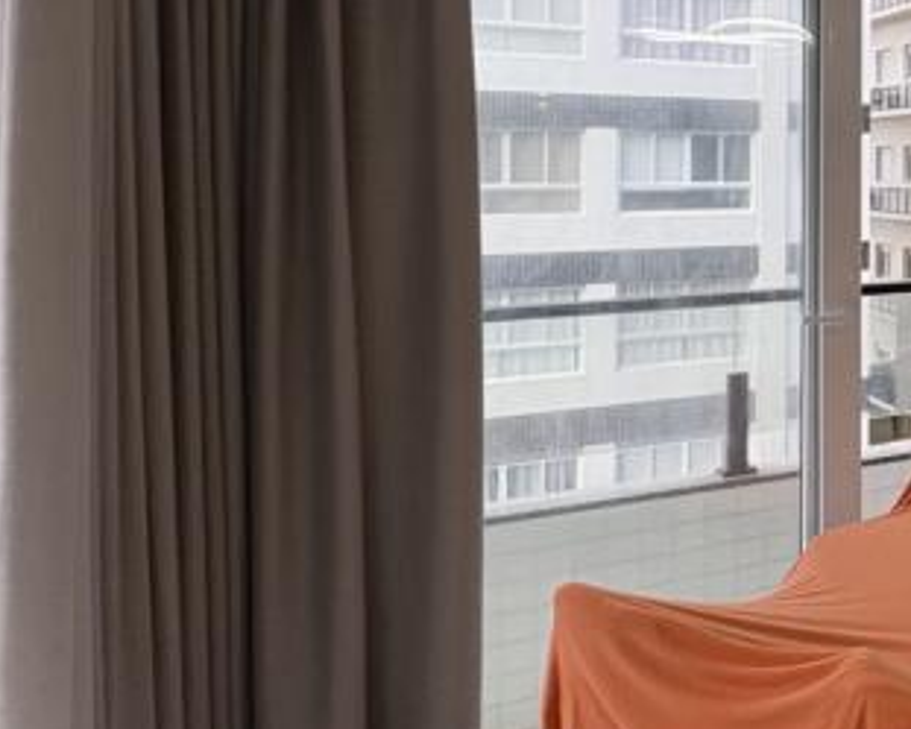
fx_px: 1214
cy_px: 161
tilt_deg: -0.3
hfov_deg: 27.5
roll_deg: +0.3
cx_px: 1383
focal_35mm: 45
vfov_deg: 32.7
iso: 64
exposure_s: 1/313
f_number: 2.2
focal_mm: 2.22
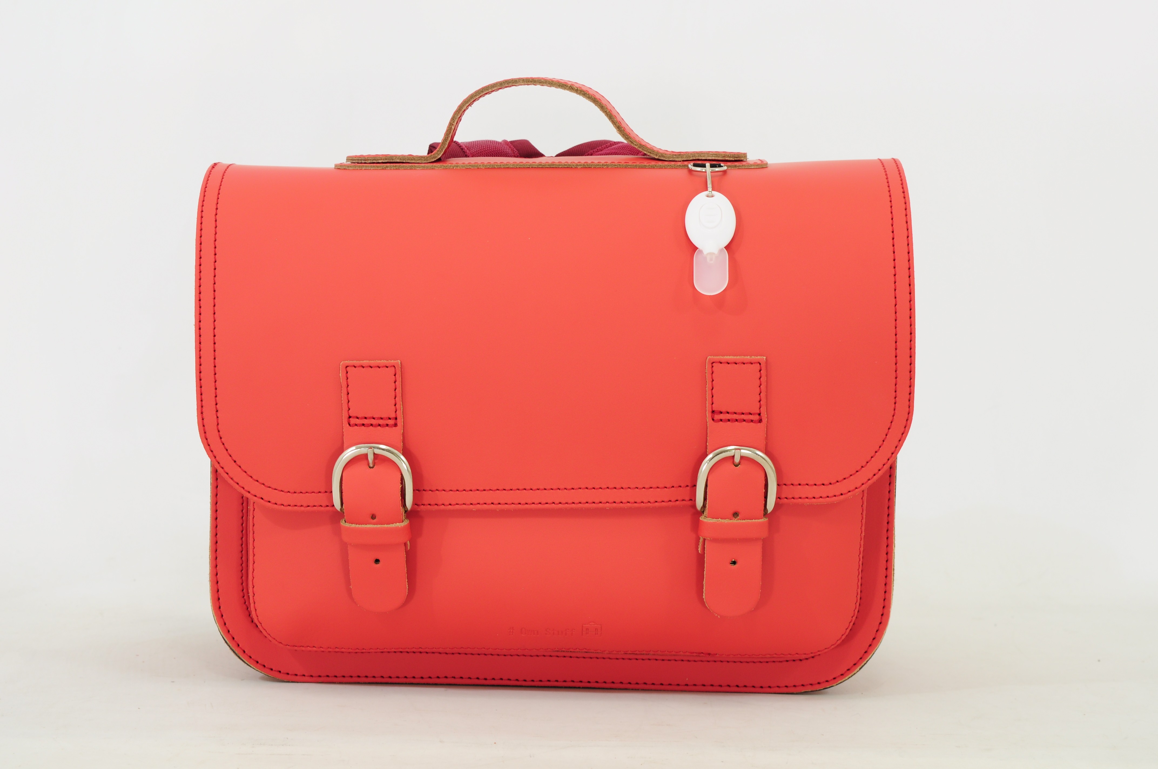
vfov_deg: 18.9
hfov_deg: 28.1
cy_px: 384
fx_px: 2313
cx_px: 579
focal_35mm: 72
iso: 200
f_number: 9
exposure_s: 1/25
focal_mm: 48
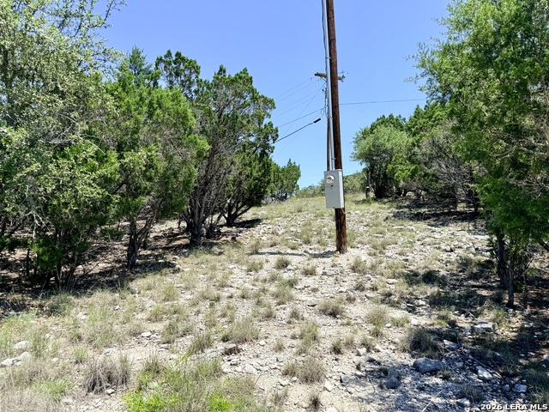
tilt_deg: +2.8
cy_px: 206
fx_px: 381
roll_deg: -0.5
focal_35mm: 24
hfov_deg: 71.6
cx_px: 274
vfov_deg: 56.8
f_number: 1.78
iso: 80
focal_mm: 6.76
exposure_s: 1/3425
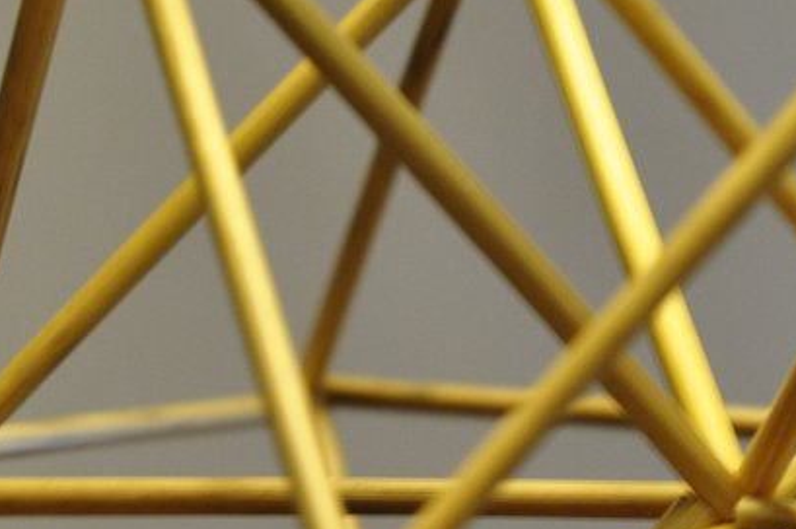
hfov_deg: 9.4
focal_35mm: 220
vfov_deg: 6.2
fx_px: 4860
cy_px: 458
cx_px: 539
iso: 800
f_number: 6.3
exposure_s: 1/10
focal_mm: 50
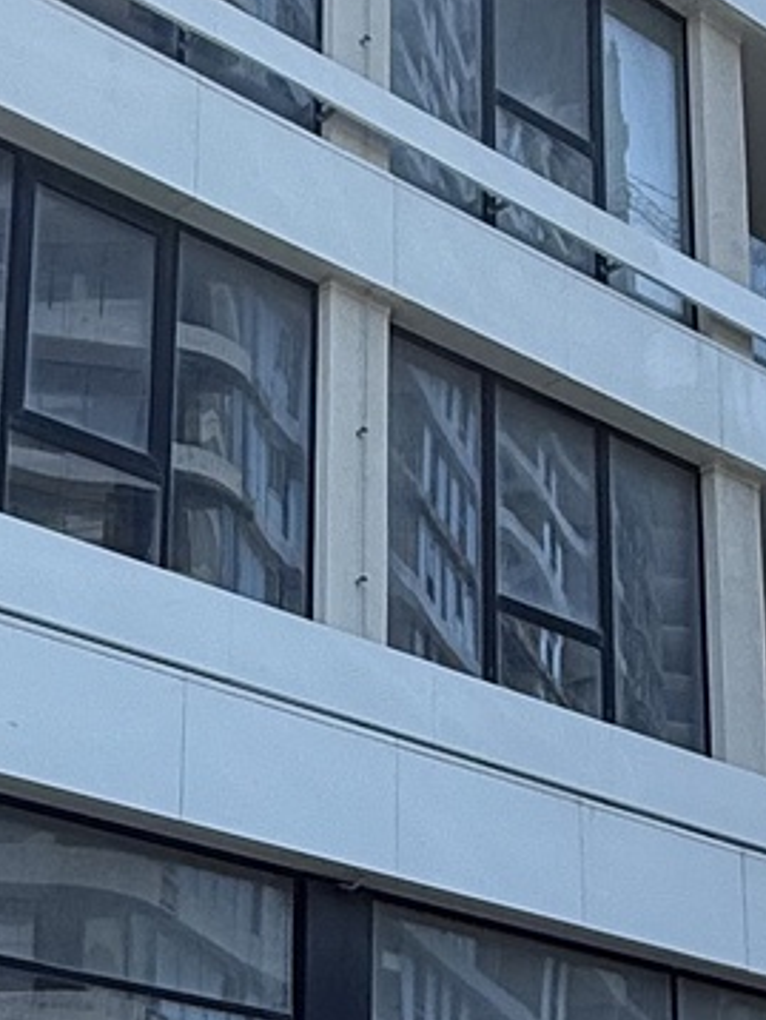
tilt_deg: +16.3
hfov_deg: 18.4
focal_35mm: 80
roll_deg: -1.9
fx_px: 2358
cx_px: 211
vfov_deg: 23.9
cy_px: 866
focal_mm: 2.22
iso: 50
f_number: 2.2
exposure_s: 1/864
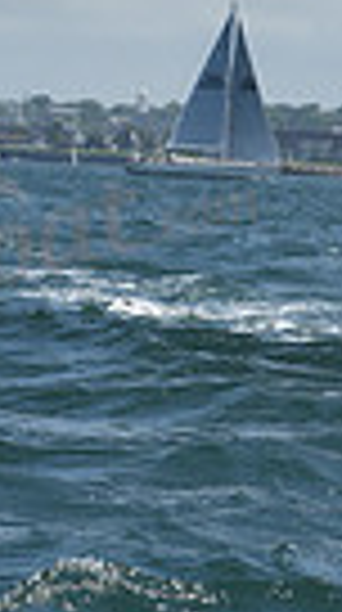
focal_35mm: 425
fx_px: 6886
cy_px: -486
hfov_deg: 2.8
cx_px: 493
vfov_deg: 5.0
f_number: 8
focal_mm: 95
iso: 250
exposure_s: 1/1250
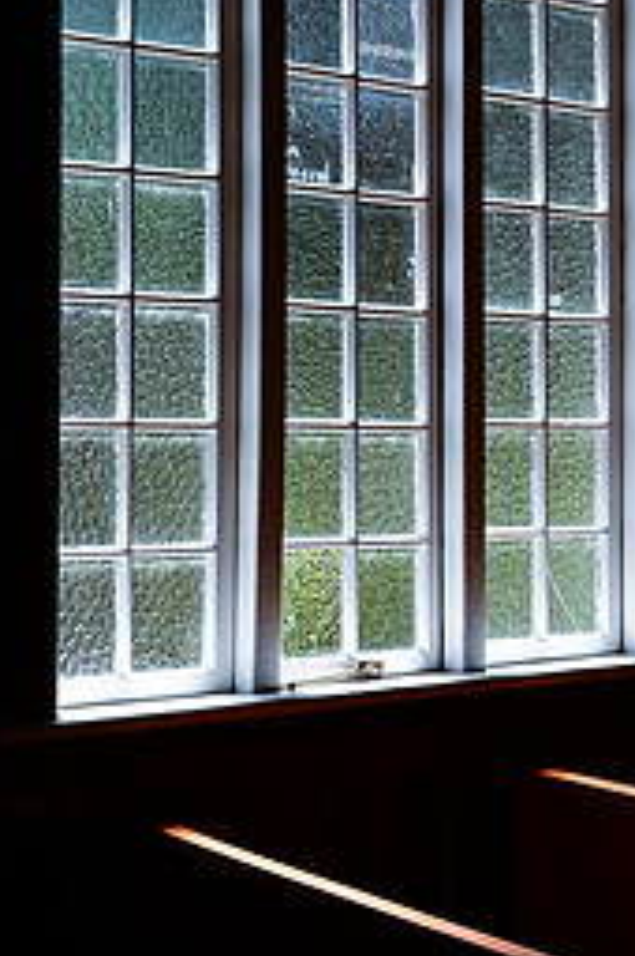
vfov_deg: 25.6
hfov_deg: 17.2
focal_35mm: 79
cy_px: 314
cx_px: 454
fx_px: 2096
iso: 1600
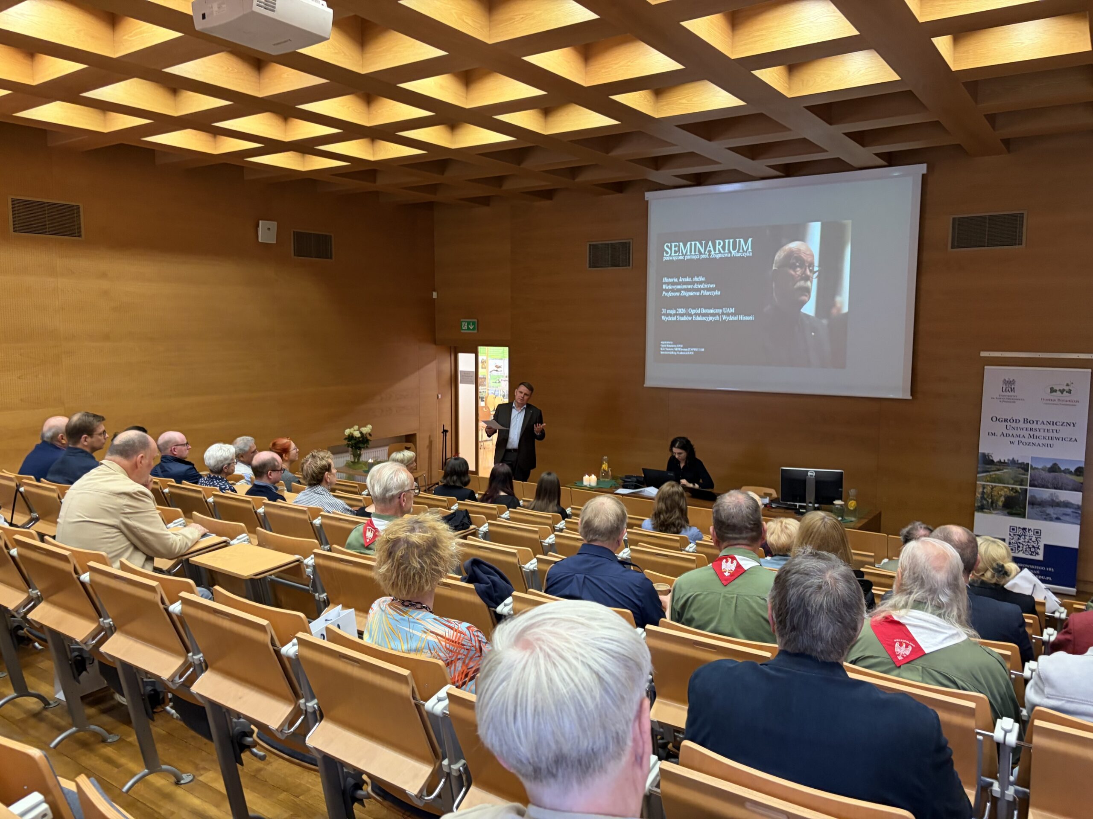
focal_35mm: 26
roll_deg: +0.2
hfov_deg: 67.3
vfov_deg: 53.1
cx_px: 546
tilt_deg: -5.3
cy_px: 410
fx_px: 821
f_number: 1.6
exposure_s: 1/50
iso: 250
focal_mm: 5.96
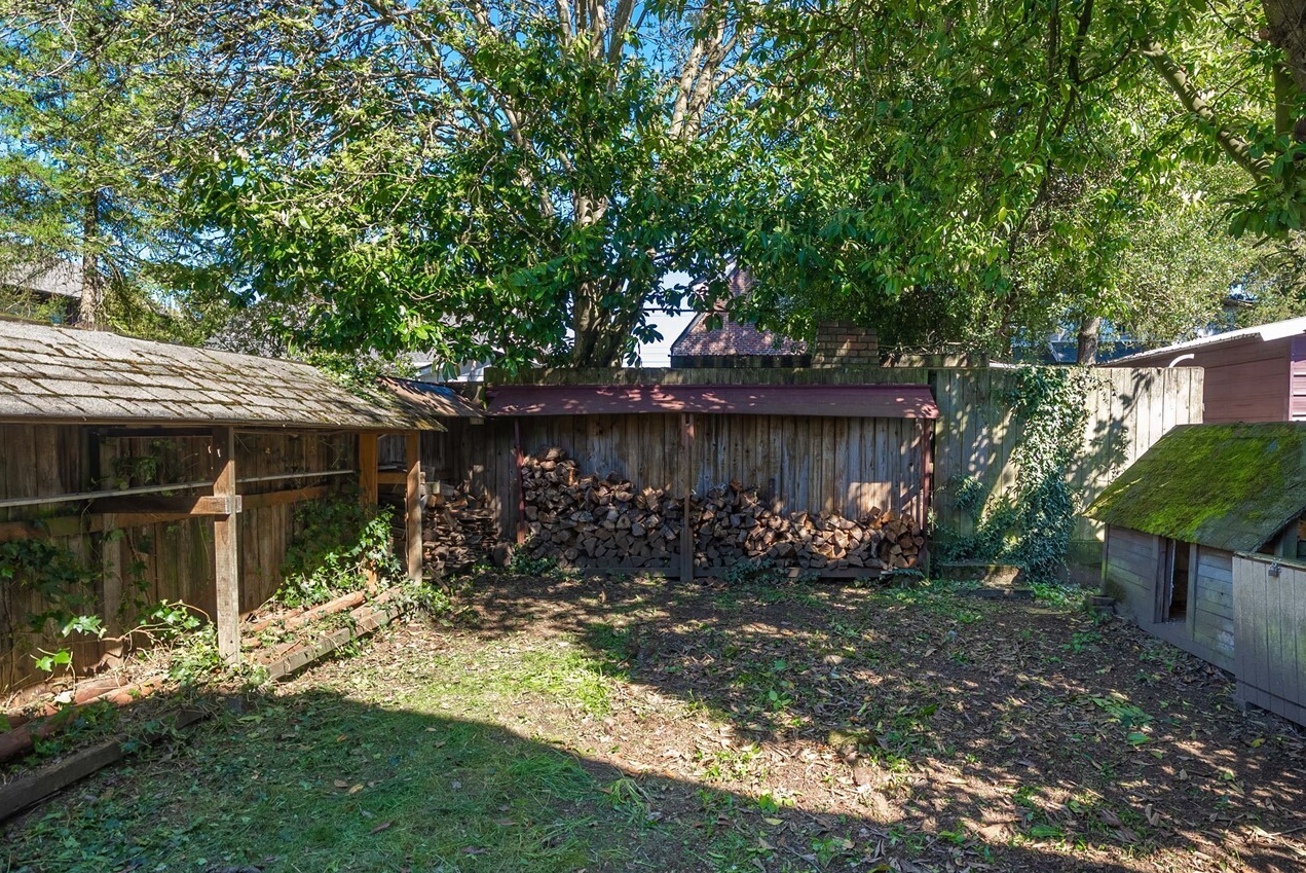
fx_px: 726
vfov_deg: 62.0
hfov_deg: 83.5
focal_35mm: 20
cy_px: 459
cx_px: 742
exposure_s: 1/30
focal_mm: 15
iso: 100
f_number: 7.1
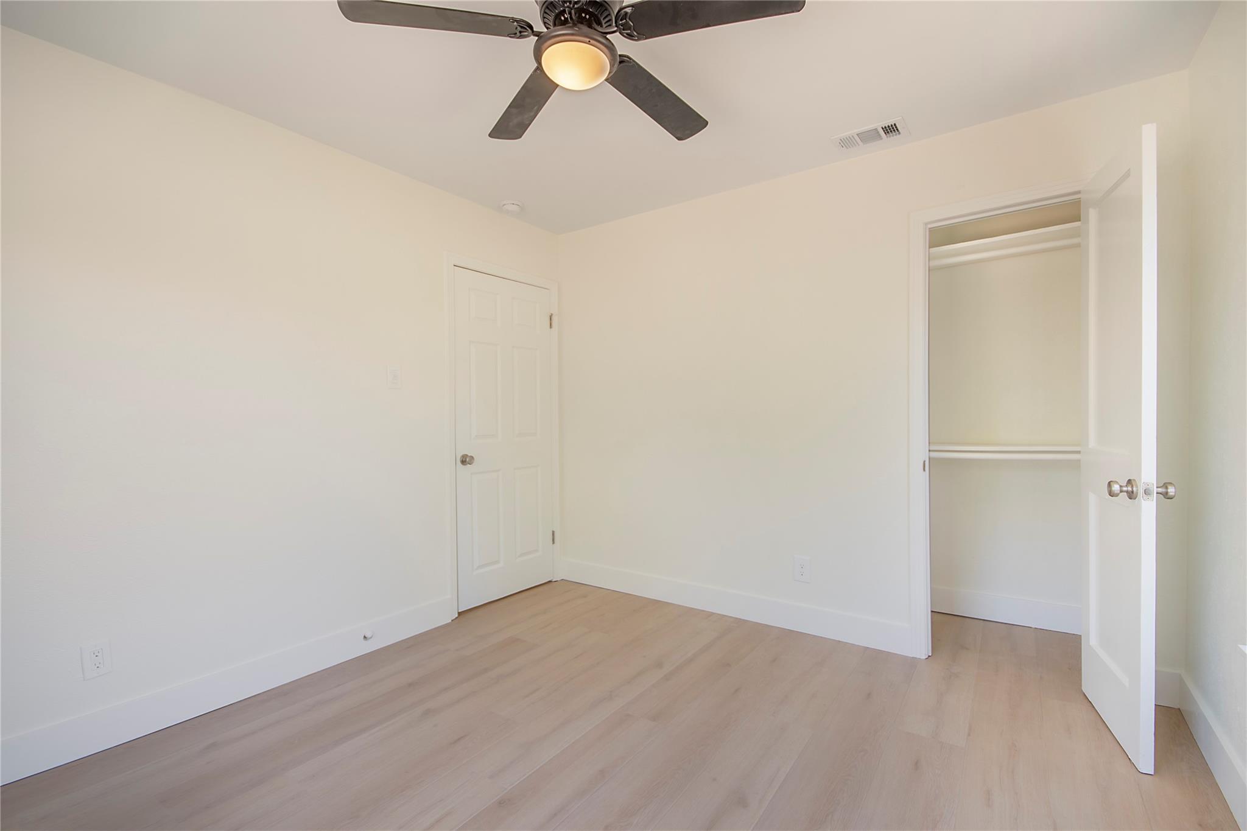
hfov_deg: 100.4
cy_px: 416
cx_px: 624
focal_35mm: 15
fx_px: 520
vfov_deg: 77.3
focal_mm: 10
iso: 100
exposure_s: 1/40
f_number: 8
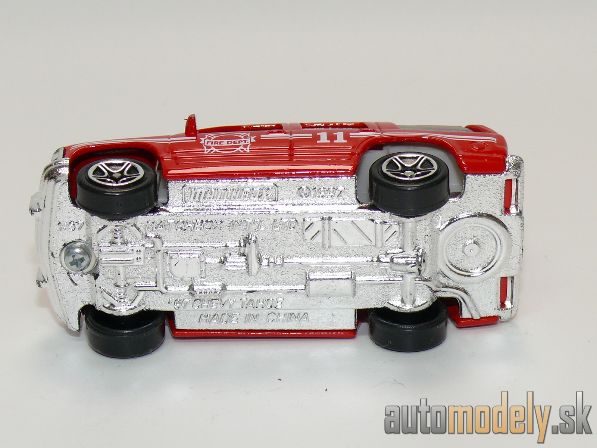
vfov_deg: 12.7
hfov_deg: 16.8
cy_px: 224
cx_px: 298
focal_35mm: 117
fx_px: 2018
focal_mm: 14.4
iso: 100
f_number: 4
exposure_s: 1/30
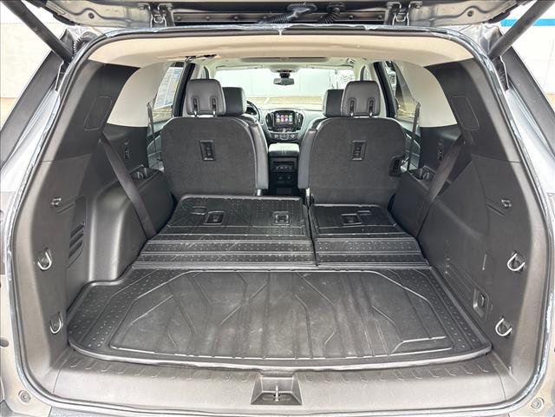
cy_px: 208
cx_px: 278
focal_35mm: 24
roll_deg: +0.7
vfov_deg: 56.8
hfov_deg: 71.6
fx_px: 385
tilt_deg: -19.7
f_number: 1.78
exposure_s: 1/75
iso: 200
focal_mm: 6.76
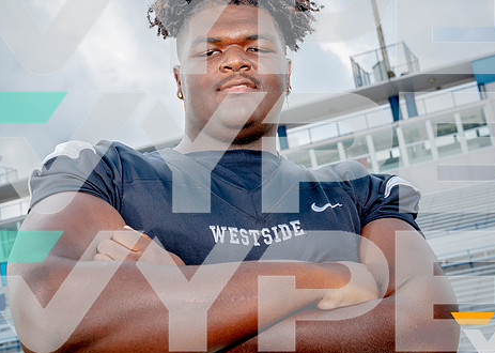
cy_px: 153
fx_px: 829
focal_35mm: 59
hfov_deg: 33.3
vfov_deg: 24.0
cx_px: 243
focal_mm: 45
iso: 100
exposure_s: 1/125
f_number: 8
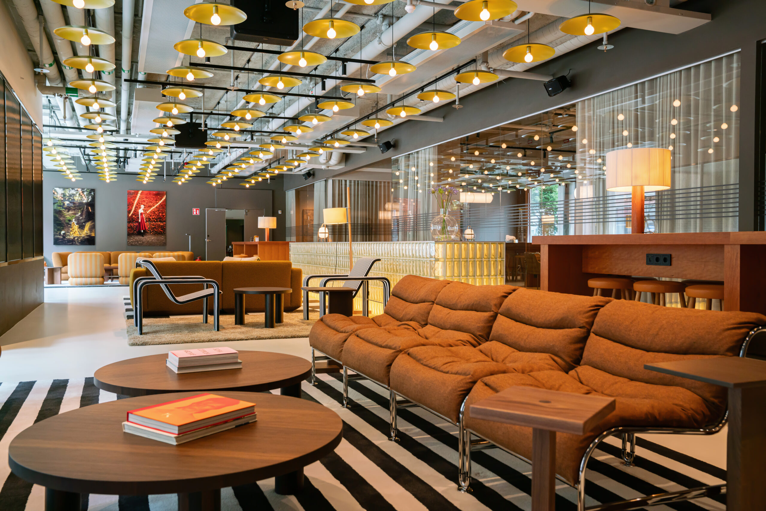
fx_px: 660
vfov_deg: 42.3
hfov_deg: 60.3
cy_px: 256
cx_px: 383
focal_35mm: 31
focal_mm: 31
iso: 500
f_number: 5.6
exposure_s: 1/30
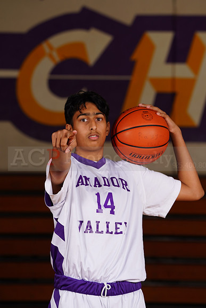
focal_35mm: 226
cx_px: 103
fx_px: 1939
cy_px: 154
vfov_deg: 9.1
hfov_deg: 6.1
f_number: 8
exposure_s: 1/200
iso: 200
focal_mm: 226
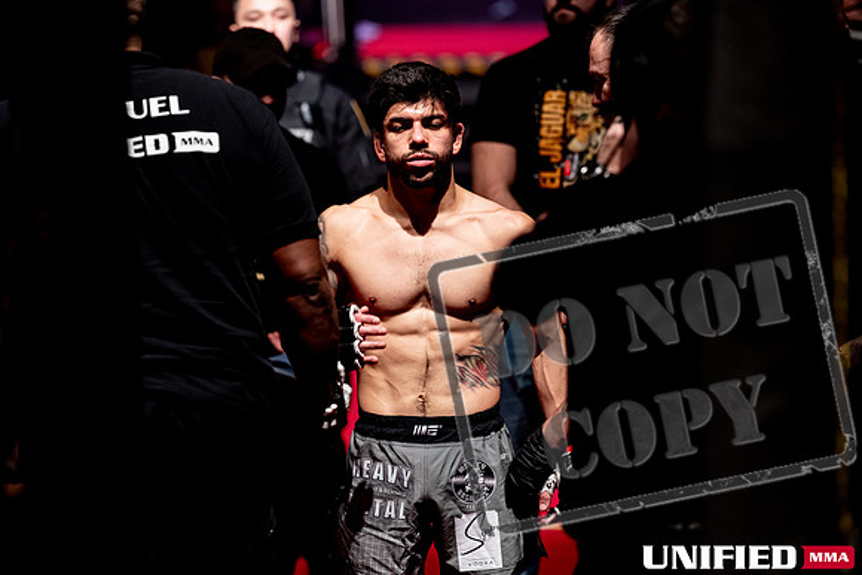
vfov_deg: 9.2
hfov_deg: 13.7
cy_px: 288
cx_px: 431
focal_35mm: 150
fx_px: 3592
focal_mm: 150
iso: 2500
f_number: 2.8
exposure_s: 1/640
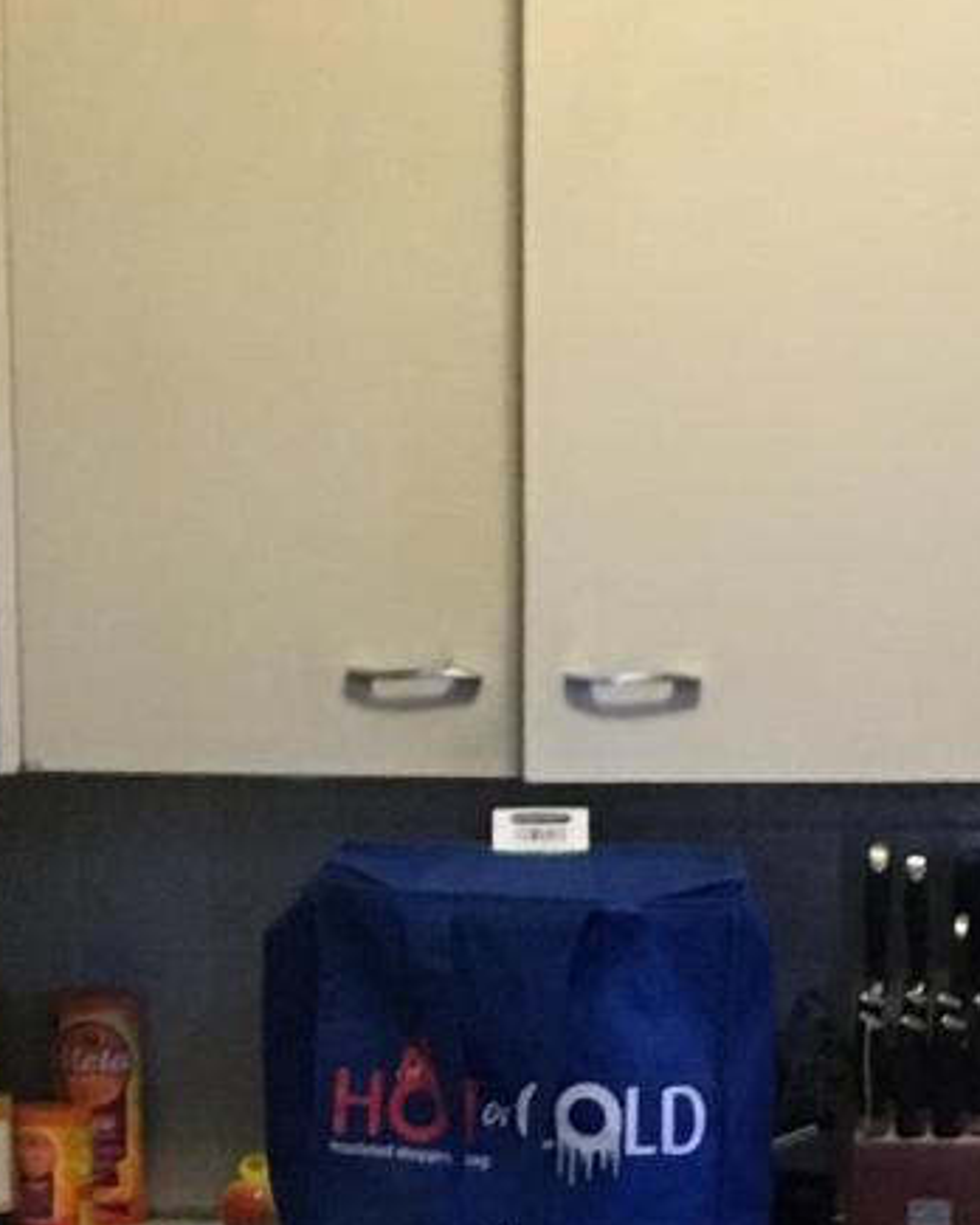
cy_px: 1487
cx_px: 628
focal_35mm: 130
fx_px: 4713
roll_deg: +0.6
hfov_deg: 11.9
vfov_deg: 14.3
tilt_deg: -9.9
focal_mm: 4.15
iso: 200
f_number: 2.2
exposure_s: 1/20
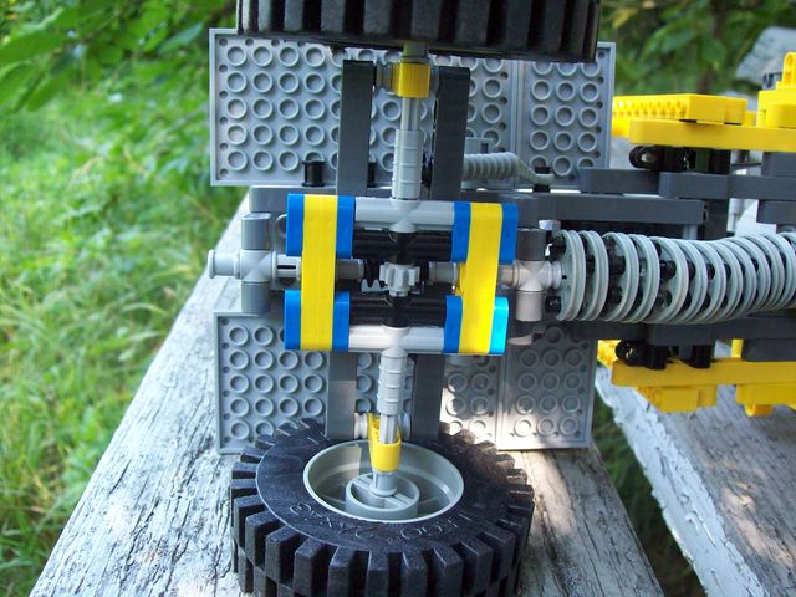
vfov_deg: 39.7
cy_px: 298
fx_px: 828
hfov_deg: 51.4
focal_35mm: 36
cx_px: 398
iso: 130
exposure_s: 1/64
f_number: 2.7
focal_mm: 6
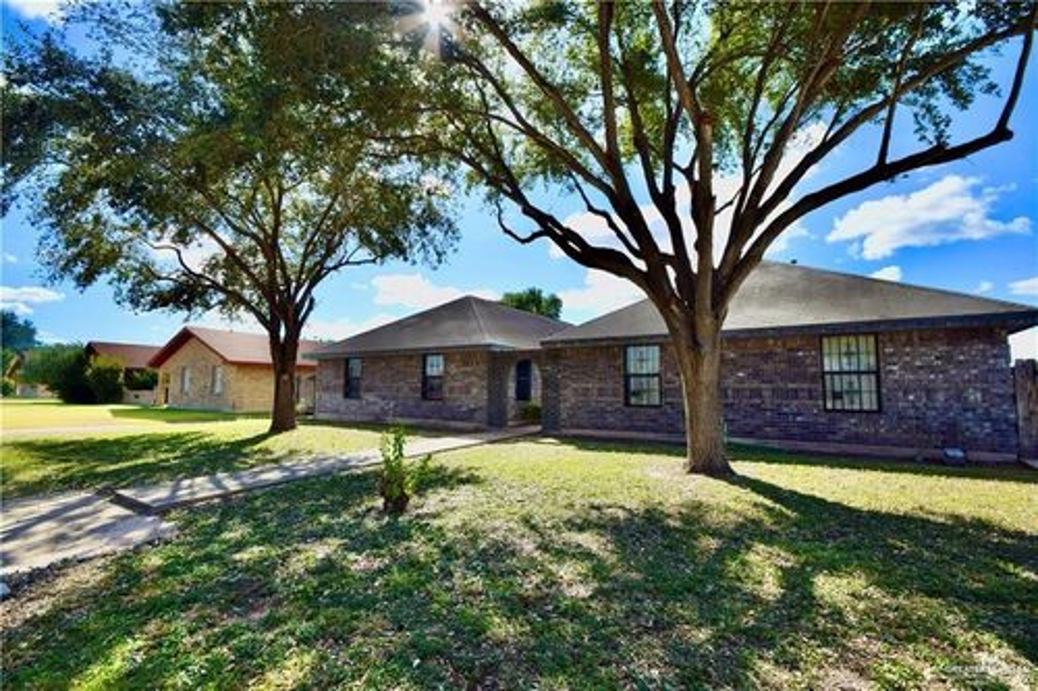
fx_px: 432
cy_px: 346
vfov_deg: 77.3
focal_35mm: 15
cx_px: 519
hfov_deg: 100.4
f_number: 9
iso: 200
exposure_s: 1/320
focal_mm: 10
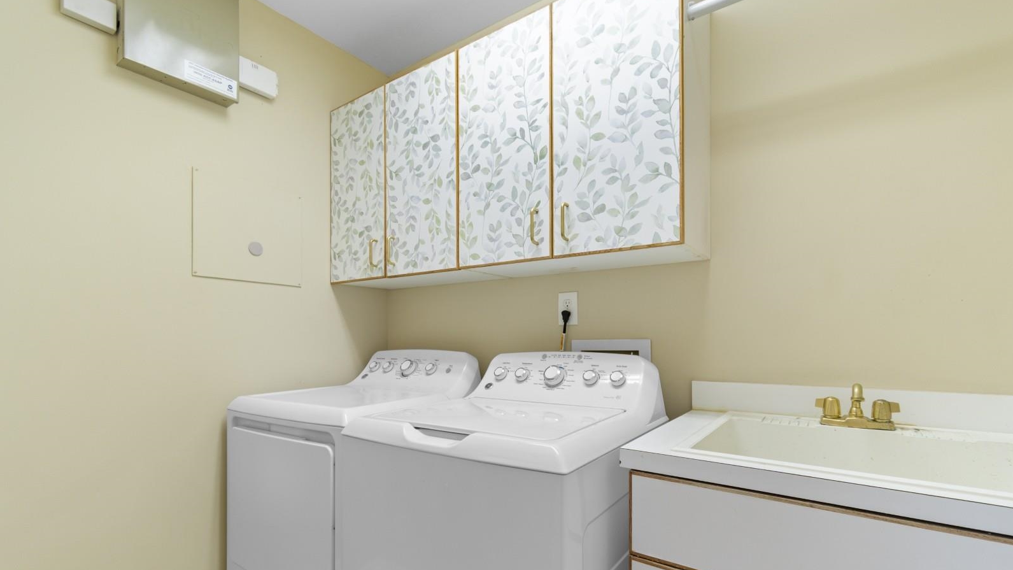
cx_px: 514
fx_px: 430
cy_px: 337
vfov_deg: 66.6
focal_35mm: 16
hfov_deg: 99.4
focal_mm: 10
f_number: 4.5
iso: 100
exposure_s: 1/6
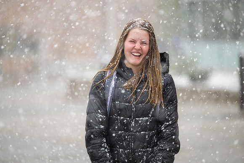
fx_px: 1356
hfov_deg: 10.3
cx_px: 122
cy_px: 82
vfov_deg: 6.9
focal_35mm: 200
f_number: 2.8
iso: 800
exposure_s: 1/800
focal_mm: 200
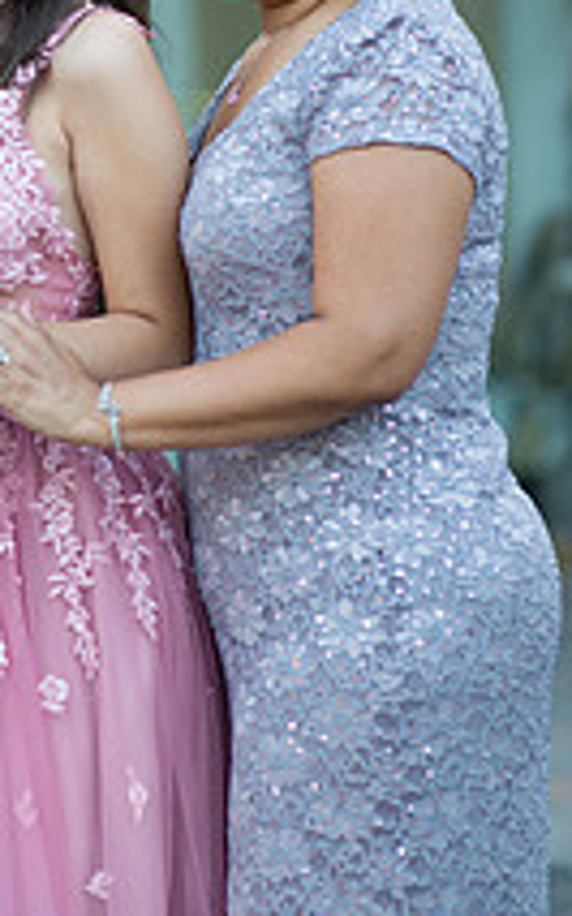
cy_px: 228
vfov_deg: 11.4
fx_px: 4568
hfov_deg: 7.1
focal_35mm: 183
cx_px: -11
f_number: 2
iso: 250
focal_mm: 85
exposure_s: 1/500
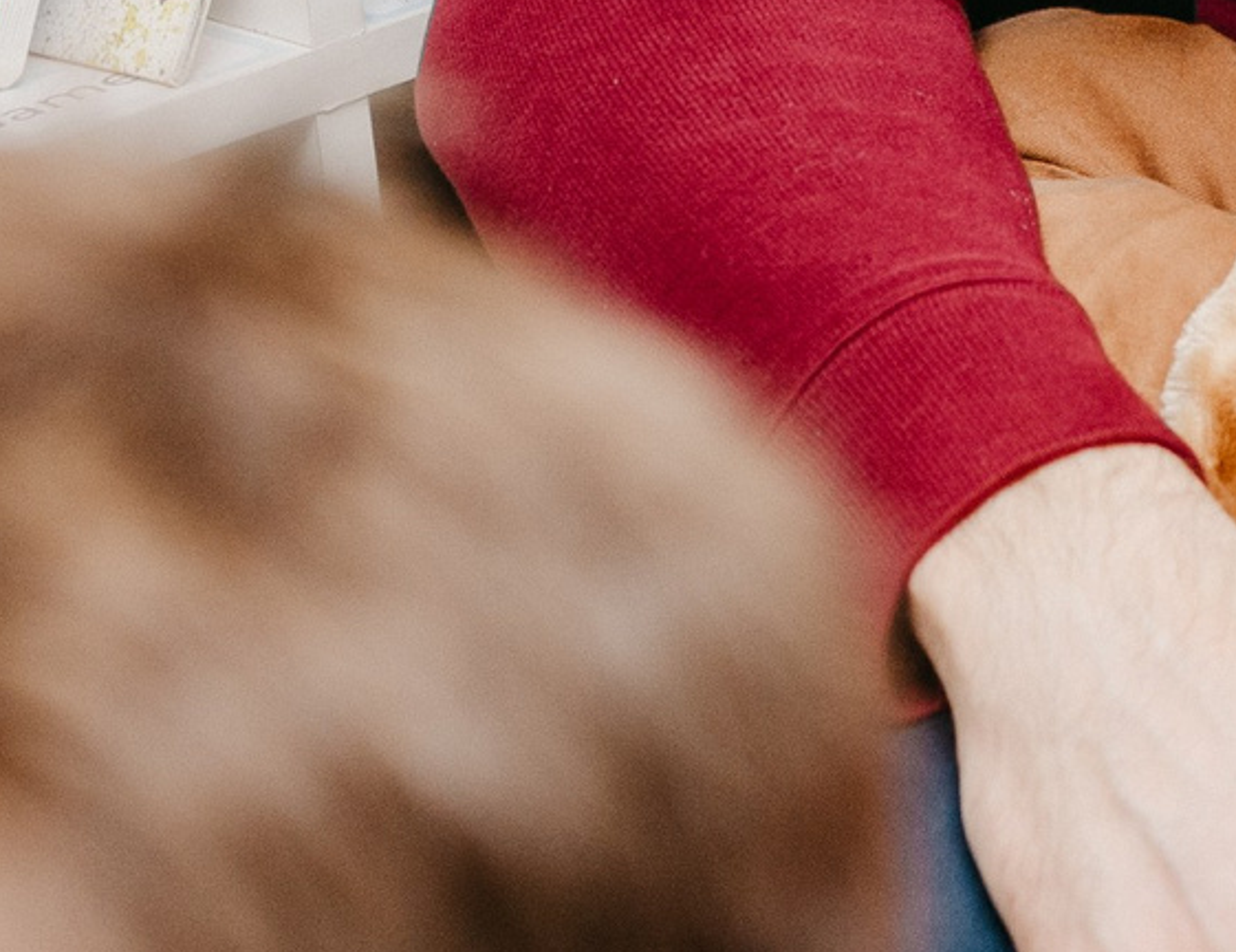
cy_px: -700
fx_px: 9987
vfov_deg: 5.4
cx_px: 1415
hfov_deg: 7.0
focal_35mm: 277
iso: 250
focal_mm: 55
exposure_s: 1/160
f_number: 4
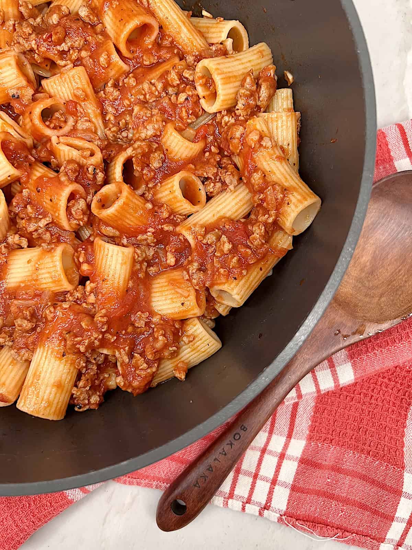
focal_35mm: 26
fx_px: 413
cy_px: 275
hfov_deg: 53.1
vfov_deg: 67.3
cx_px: 206
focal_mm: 5.7
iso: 125
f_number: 1.5
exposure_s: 1/60
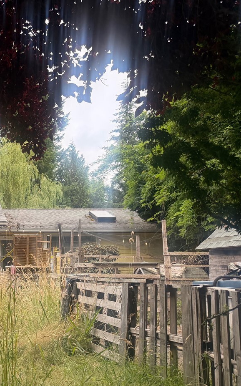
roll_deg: -0.4
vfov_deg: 45.1
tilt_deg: +5.8
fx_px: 462
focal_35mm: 44
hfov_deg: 24.8
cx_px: -84
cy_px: 227
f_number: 1.78
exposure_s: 1/677
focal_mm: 6.76
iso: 100
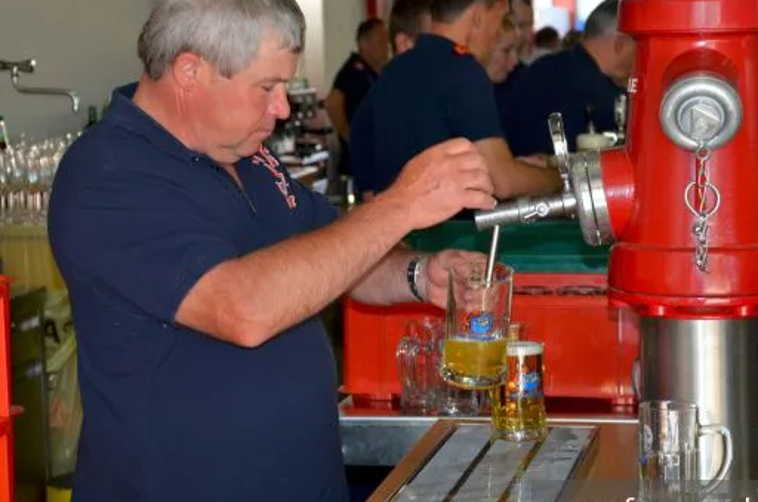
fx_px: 2080
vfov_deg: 13.8
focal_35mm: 99
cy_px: 225
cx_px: 407
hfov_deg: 20.7
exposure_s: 1/60
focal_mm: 52
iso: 720
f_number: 5
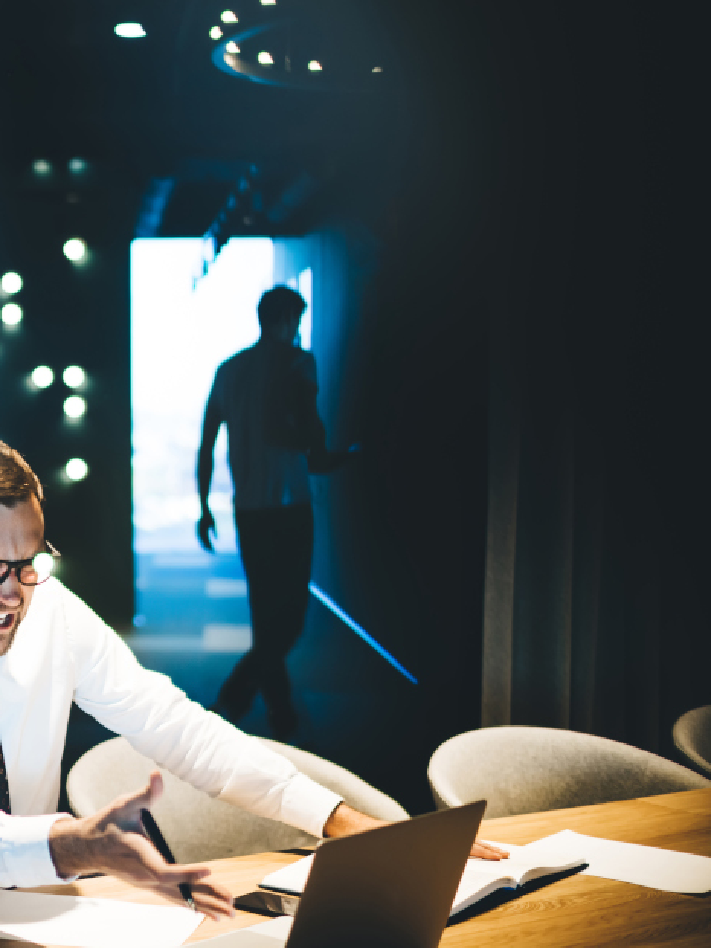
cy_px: 522
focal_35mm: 65
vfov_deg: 29.8
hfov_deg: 21.2
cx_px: -108
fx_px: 1779
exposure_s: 1/160
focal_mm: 35
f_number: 1.4
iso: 500
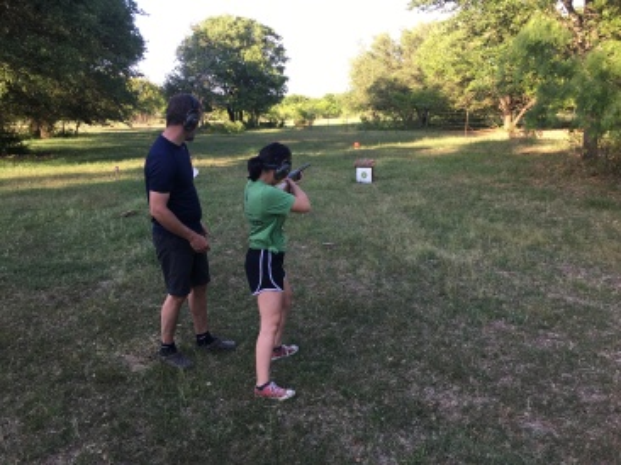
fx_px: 520
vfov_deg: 48.2
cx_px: 310
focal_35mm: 29
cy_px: 232
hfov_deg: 61.7
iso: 25
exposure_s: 1/155
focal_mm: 4.15
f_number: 2.2
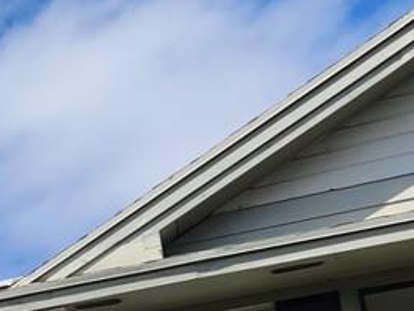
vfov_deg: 10.4
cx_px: -449
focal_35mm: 141
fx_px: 1687
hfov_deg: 12.2
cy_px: 376
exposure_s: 1/2443
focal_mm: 5.4
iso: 20
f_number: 1.8
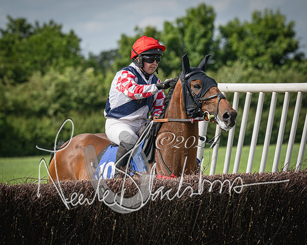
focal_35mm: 331
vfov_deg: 4.7
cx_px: 160
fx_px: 3008
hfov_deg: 5.8
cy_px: 123
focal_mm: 195
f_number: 5
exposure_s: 1/2500
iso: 400
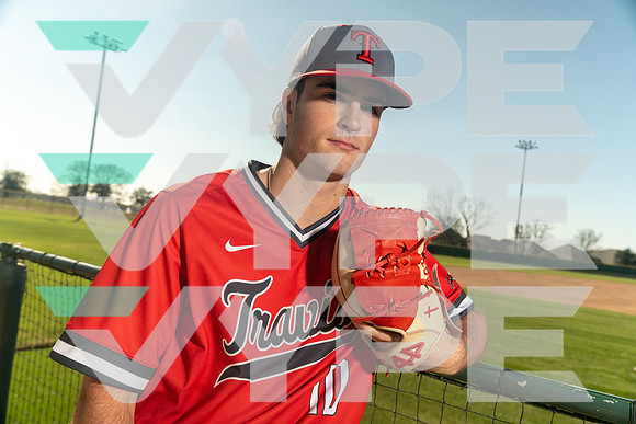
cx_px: 318
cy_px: 212
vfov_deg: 42.3
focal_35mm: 31
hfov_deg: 60.3
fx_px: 548
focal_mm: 31
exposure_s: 1/200
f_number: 5.6
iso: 500
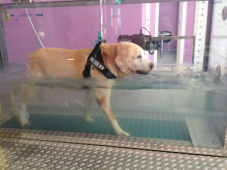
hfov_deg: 52.6
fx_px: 230
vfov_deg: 40.7
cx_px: 114
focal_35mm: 35
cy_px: 85
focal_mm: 4.28
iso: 50
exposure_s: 1/20
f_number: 2.4
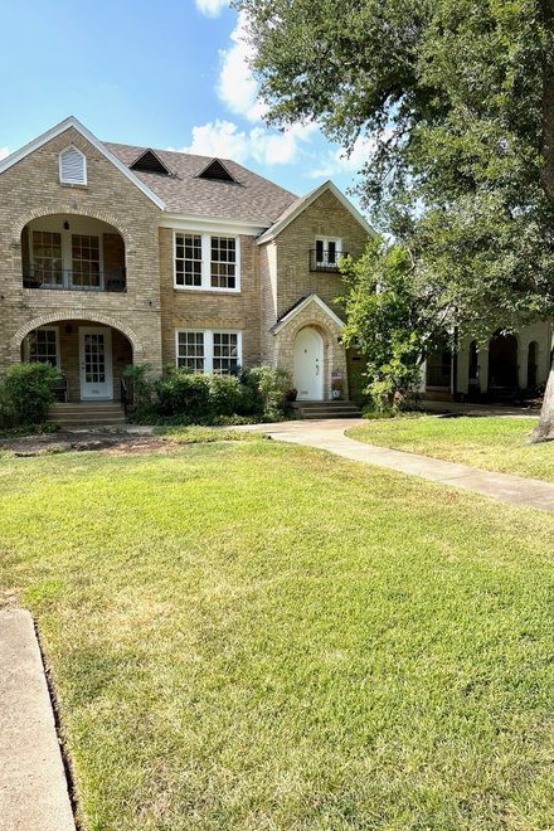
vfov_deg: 65.5
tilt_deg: -4.2
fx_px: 646
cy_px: 421
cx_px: 290
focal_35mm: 28
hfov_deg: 46.4
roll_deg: +0.0
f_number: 1.5
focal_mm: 5.7
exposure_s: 1/2915
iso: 50
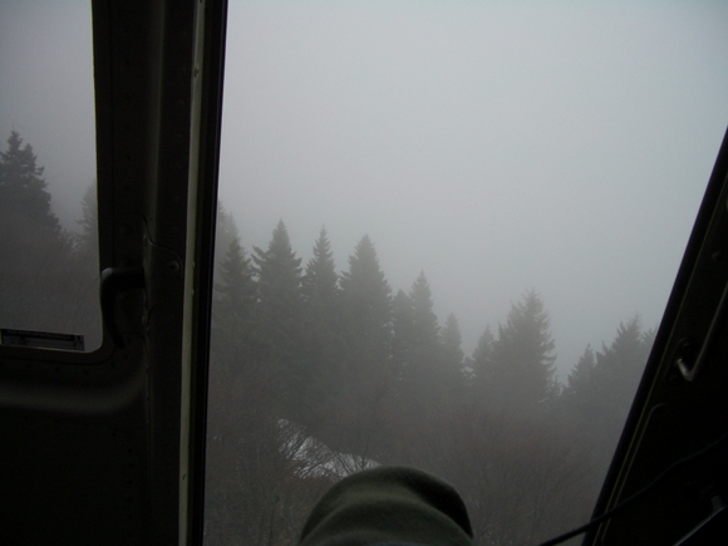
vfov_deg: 40.7
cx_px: 364
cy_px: 273
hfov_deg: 52.6
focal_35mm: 35
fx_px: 736
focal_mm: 5.8
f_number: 2.6
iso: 50
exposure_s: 1/400
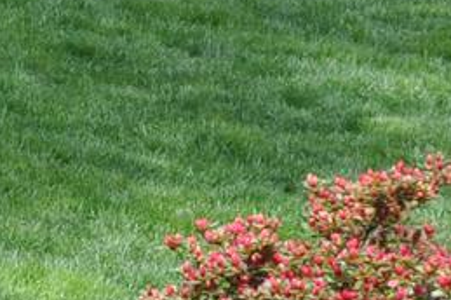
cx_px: -714
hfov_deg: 6.5
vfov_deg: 4.6
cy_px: 295
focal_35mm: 297
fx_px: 3716
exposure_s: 1/320
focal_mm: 25
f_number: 9
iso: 200
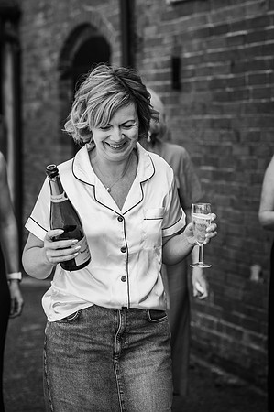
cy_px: 206
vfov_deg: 23.9
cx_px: 137
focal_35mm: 85
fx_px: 973
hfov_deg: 16.0
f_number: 3.5
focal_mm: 85
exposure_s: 1/400
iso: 100
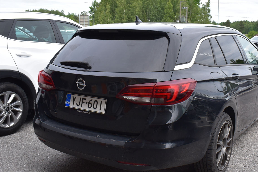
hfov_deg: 43.7
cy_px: 80
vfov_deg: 30.0
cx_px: 153
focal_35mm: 45
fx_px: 320
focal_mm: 21
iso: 400
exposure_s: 1/250
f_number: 9.5
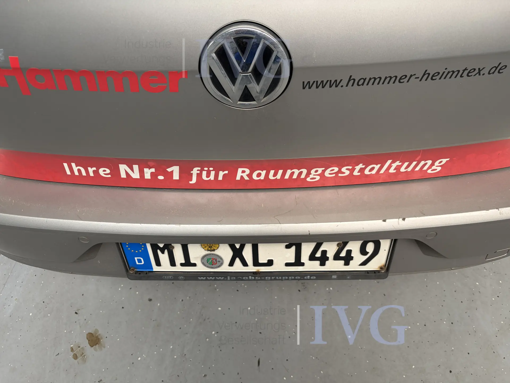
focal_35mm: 26
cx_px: 255
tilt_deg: -53.2
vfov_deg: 53.1
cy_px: 192
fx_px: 383
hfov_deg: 67.3
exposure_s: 1/132
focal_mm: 5.96
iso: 32
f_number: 1.6
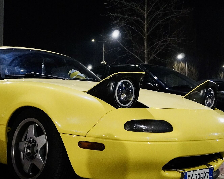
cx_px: 78
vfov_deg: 29.6
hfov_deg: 36.4
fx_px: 338
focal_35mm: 51
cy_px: 105
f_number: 4
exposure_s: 1/80
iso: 6400
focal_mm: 20
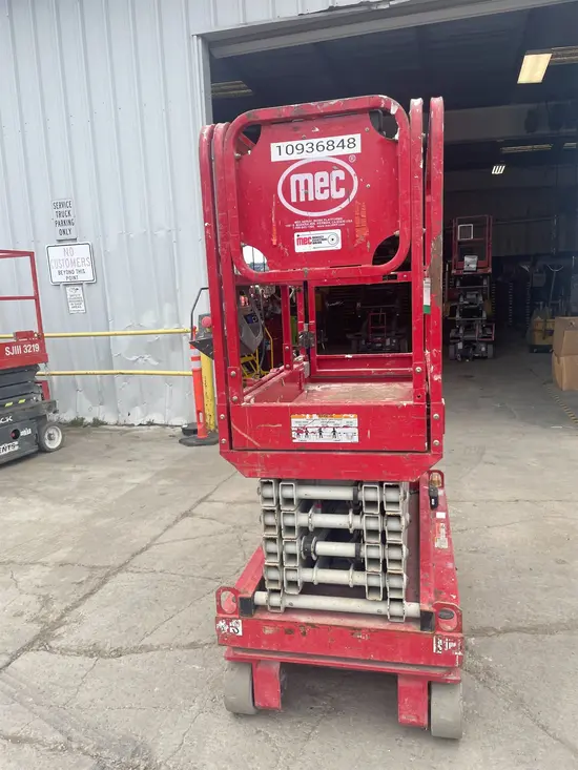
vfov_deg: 67.3
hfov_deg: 53.1
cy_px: 385
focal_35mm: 26
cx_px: 289
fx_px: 579
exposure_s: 1/739
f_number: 1.6
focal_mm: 4.2
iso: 32
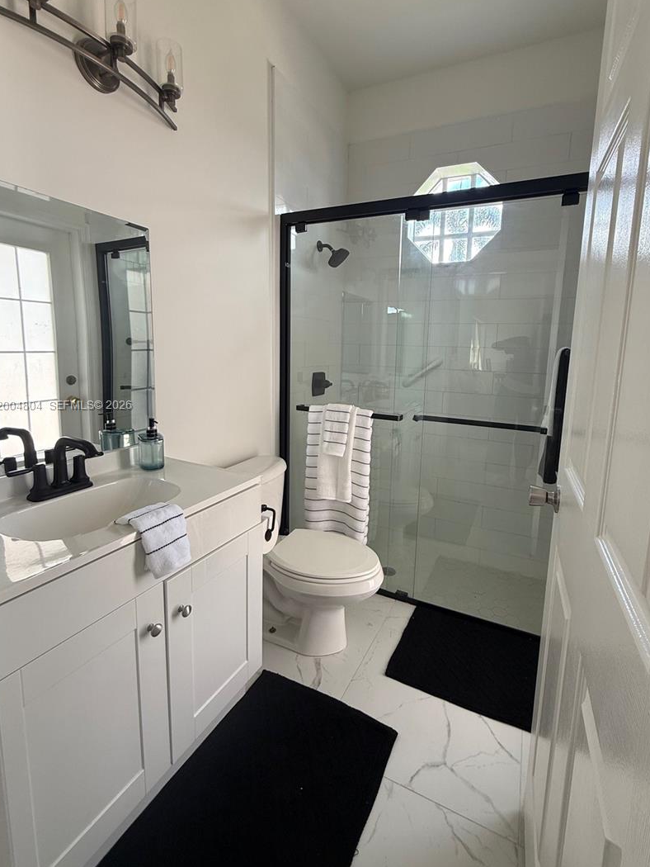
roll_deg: -2.0
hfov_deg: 78.0
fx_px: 400
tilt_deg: -7.2
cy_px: 406
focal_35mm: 16
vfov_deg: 94.4
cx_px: 351
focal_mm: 2.22
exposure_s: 1/108
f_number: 2.2
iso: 64
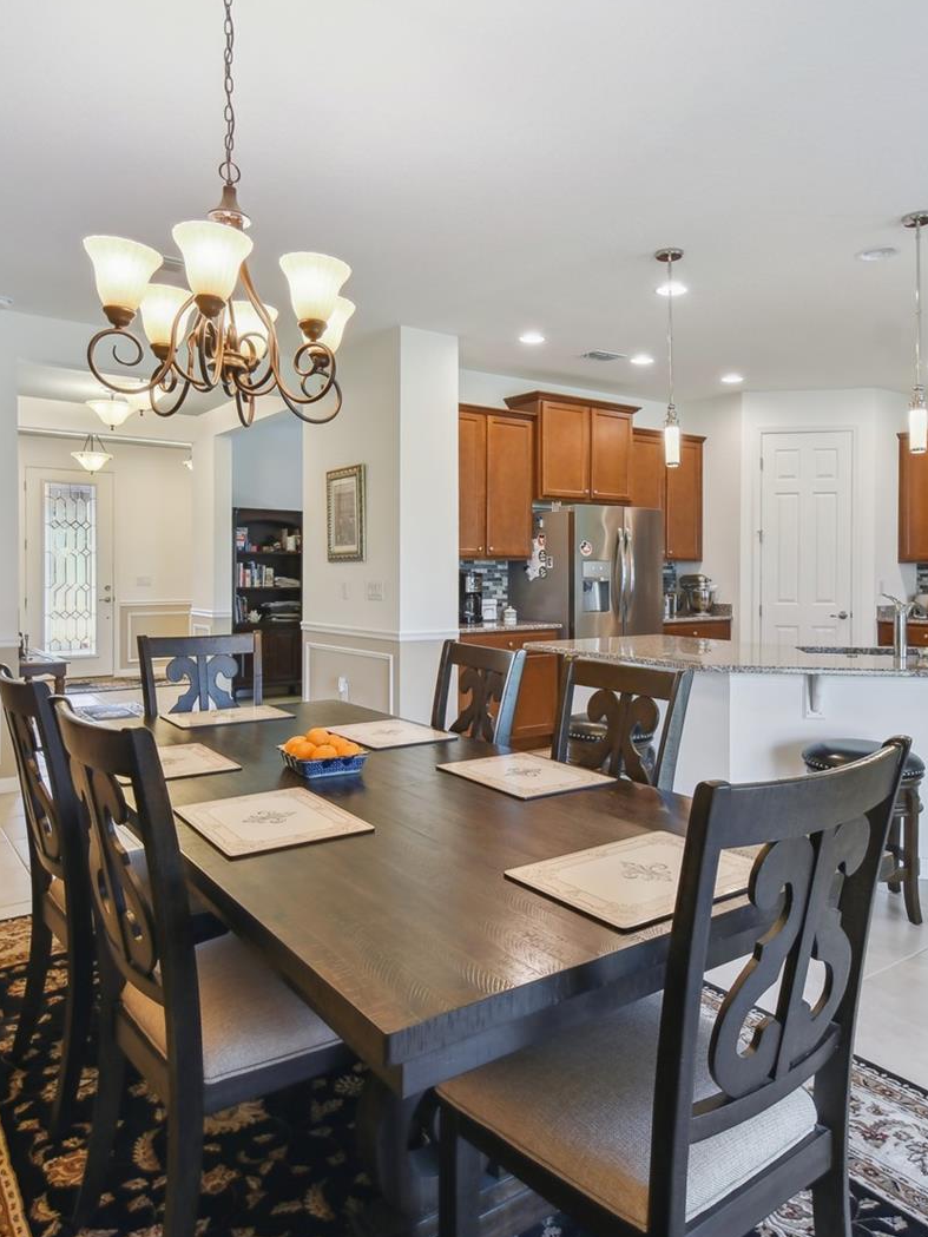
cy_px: 617
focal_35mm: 22
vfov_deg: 76.4
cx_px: 486
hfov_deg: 61.1
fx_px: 786
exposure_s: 1/6
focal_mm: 10
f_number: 7.1
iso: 100
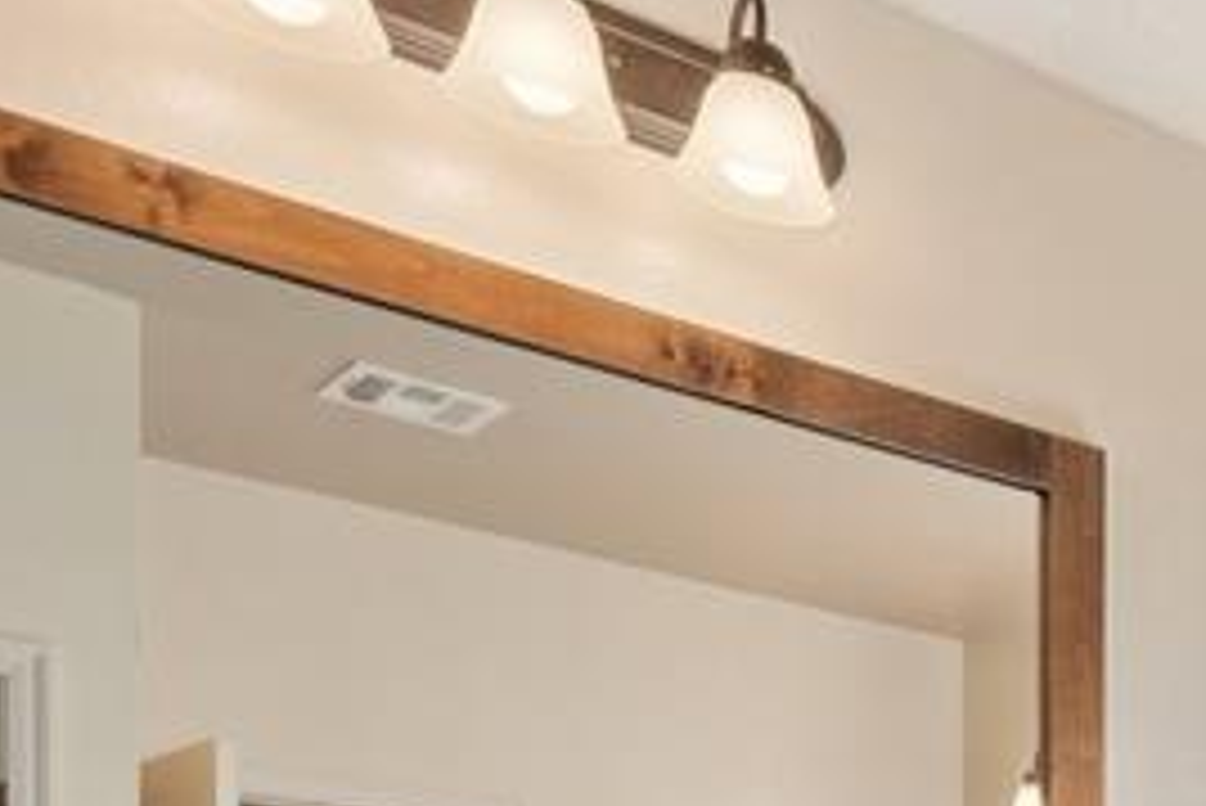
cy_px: 1243
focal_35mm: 61
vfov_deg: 19.2
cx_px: 2005
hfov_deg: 23.1
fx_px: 2045
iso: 100
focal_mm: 16
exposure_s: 1/10
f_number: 8
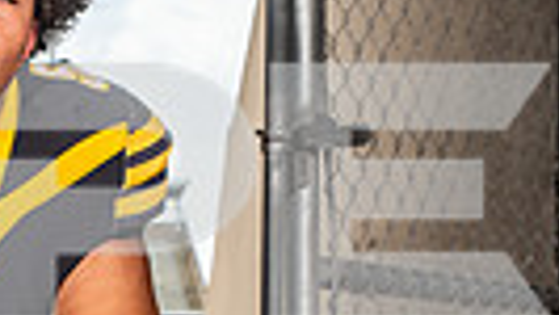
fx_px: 2002
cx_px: -63
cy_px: 491
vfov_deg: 8.8
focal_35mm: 135
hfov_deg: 15.5
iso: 160
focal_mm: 38
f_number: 7.1
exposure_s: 1/400
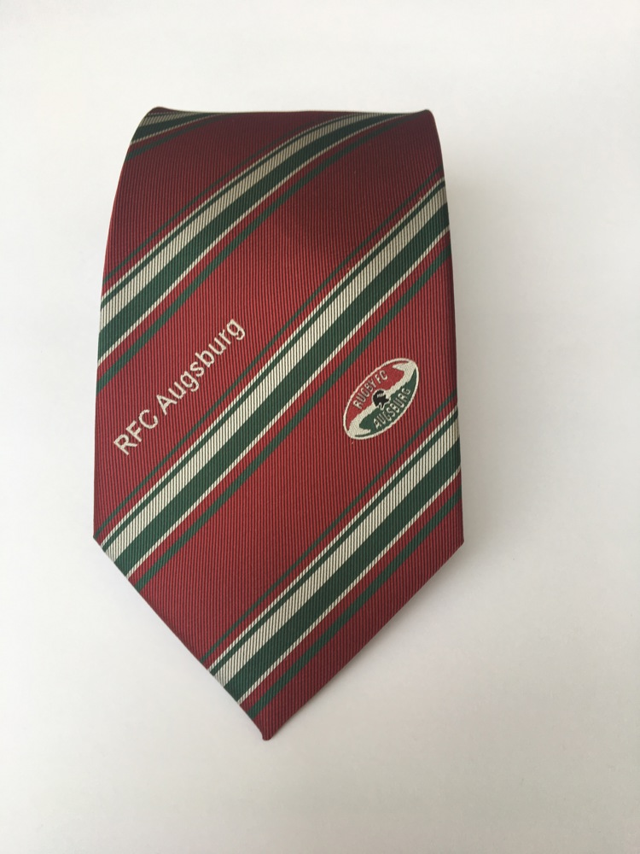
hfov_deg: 48.2
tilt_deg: -57.9
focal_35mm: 29
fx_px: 715
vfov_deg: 61.7
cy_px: 427
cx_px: 320
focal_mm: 4.15
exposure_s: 1/100
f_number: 2.2
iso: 32
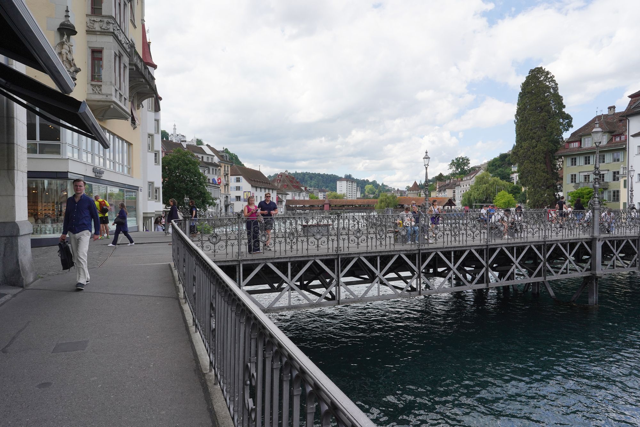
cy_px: 214
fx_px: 427
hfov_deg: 73.7
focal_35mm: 24
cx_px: 320
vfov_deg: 53.1
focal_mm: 24
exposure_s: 1/320
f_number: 16
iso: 500
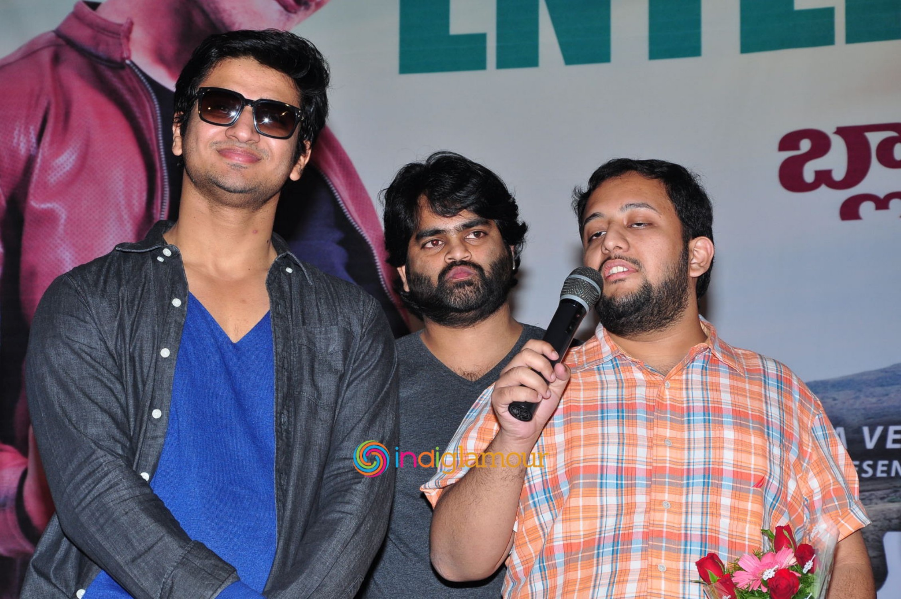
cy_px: 300
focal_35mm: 112
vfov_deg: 12.1
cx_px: 450
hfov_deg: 18.2
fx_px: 2812
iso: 400
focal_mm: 75
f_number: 9
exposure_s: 1/125
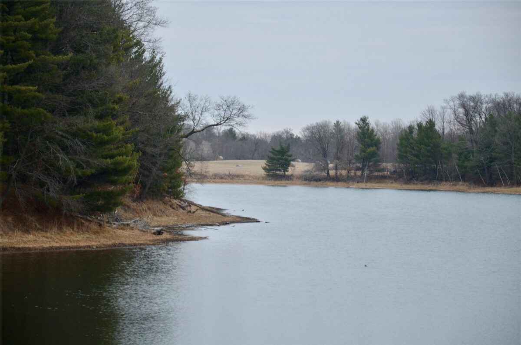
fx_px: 2275
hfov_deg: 13.1
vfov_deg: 8.7
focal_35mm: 158
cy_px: 172
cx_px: 260
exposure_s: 1/125
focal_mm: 105
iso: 220
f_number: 5.6
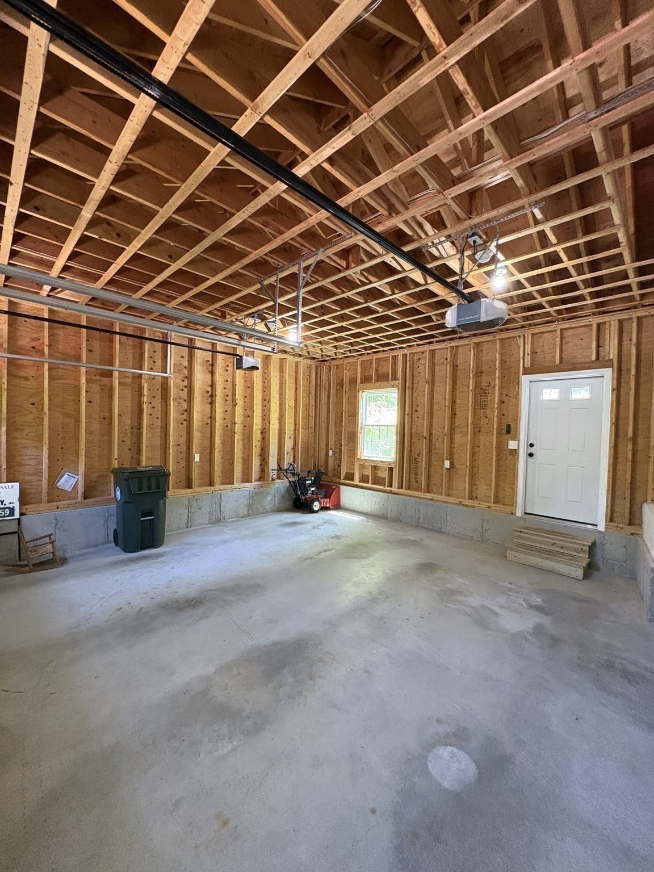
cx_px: 327
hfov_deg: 85.7
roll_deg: -1.4
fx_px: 353
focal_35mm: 14
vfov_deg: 102.1
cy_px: 436
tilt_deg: +0.1
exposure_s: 1/60
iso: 500
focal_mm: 2.22
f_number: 2.2
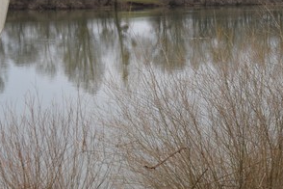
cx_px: 299
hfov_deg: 14.1
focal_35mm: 143
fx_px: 1120
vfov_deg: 9.6
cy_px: 55
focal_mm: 31
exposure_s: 1/200
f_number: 7.1
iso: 400
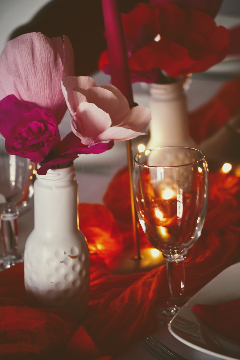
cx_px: 120
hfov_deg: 9.1
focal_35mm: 151
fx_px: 1510
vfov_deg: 13.6
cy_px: 180
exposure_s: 1/50
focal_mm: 100
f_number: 4.5
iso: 1000
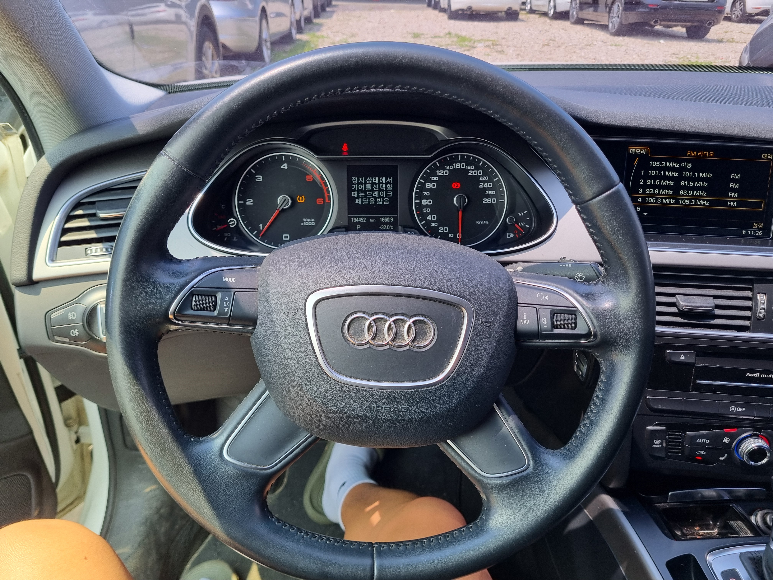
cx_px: 386
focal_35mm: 26
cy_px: 290
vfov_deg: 53.1
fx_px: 581
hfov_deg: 67.3
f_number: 1.8
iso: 50
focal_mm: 5.4
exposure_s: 1/392
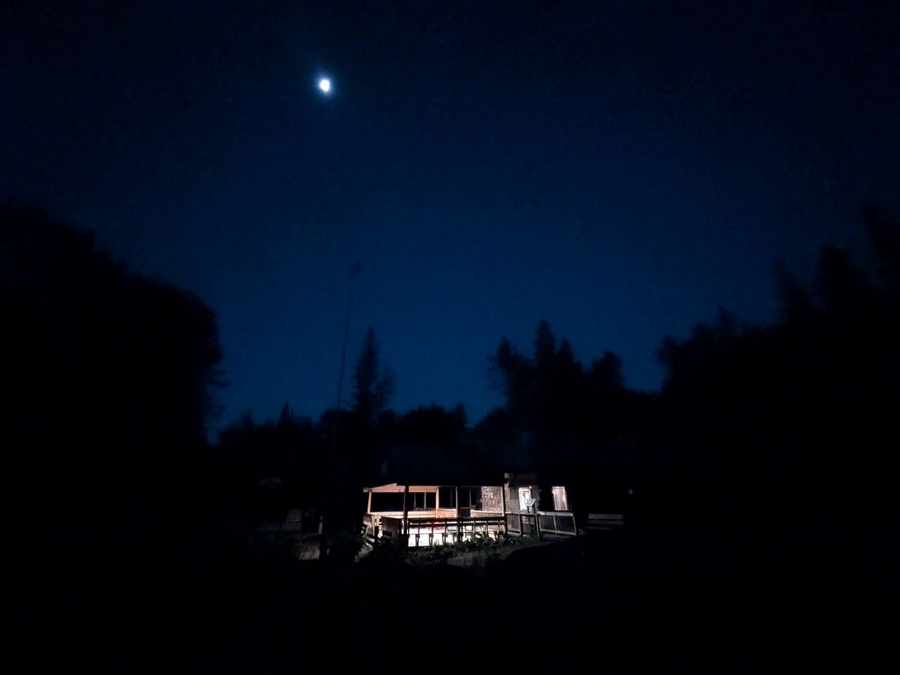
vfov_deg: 85.7
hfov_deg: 102.1
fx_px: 364
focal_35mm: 14
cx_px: 450
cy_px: 338
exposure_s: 1/14.9
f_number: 2.2
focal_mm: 1.85
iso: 5313
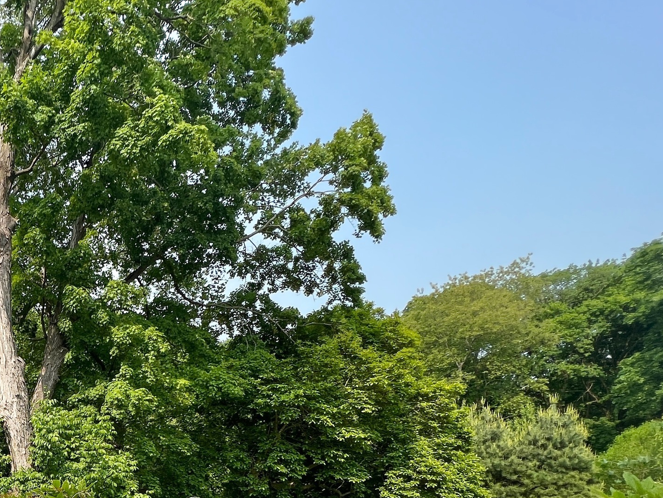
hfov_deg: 53.0
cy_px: 484
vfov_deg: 43.5
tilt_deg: -0.7
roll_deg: +1.0
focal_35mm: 28
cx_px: 31
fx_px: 536
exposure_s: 1/774
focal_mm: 1.57
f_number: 1.8
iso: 32
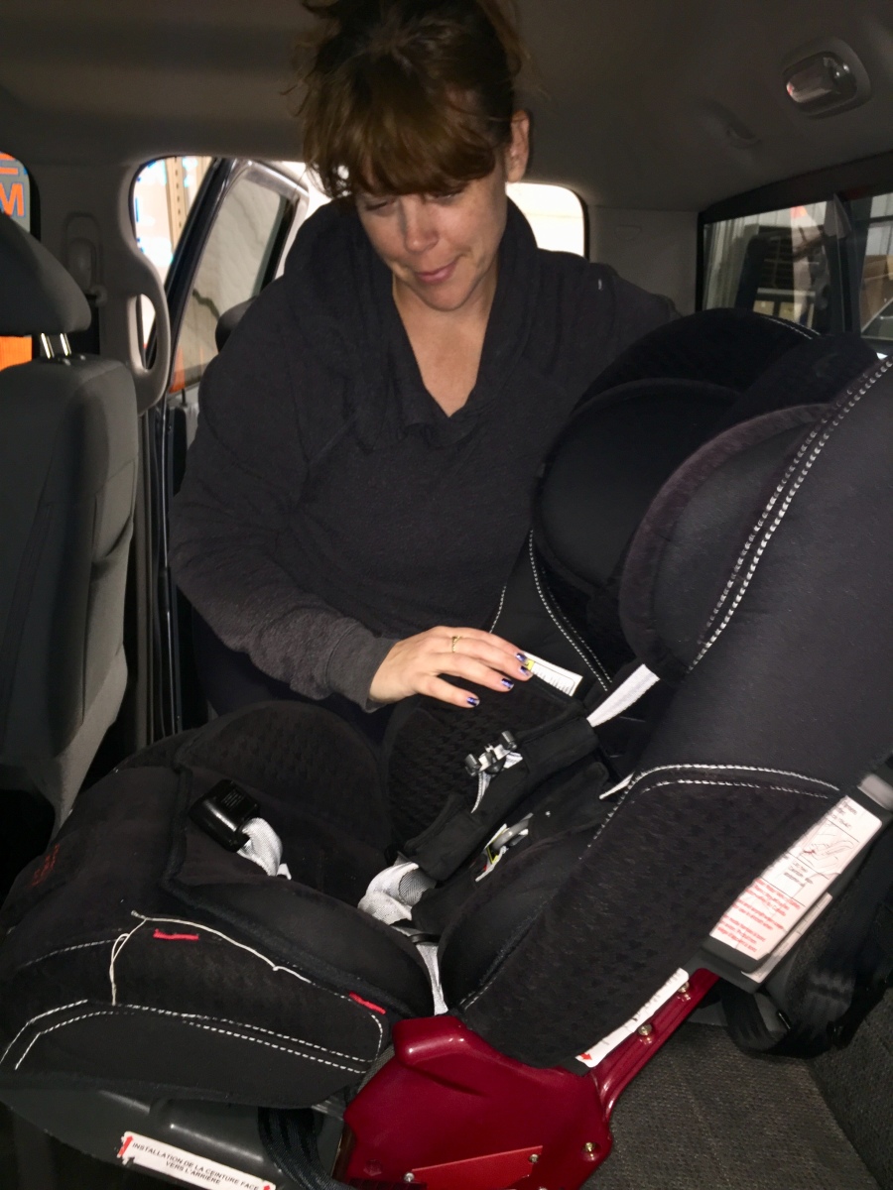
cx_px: 446
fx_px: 997
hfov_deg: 48.2
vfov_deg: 61.7
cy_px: 595
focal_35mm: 29
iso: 40
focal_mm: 4.15
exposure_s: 1/16
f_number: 2.2
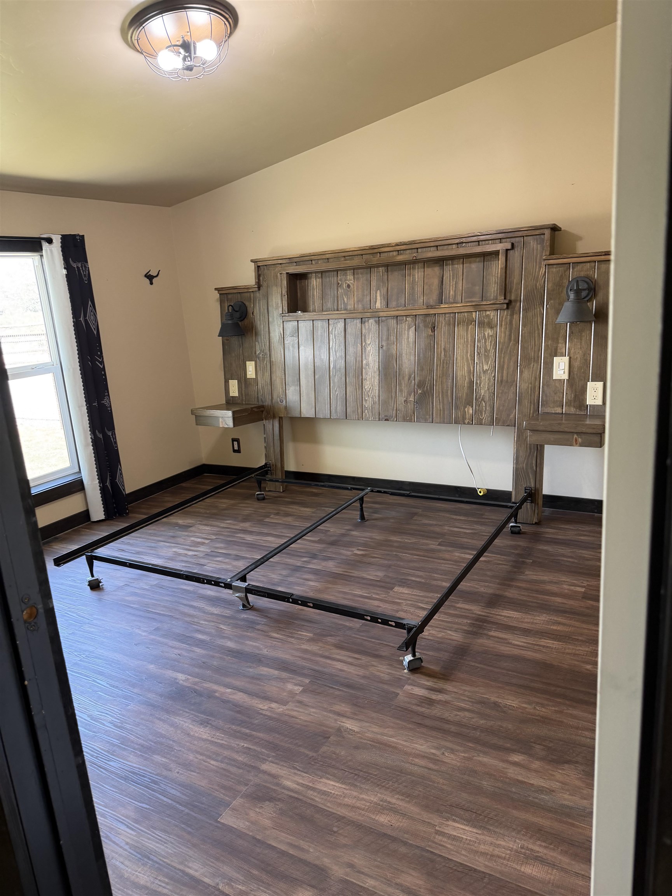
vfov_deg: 71.6
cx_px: 336
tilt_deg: -14.0
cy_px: 448
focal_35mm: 24
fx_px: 621
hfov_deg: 56.8
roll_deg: +3.2
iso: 160
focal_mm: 6.76
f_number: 1.78
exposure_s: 1/60
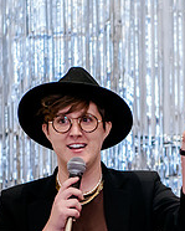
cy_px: 176
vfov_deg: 9.4
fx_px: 1402
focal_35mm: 205
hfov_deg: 7.5
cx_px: 175
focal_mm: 70
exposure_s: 1/60
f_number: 2.8
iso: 5000
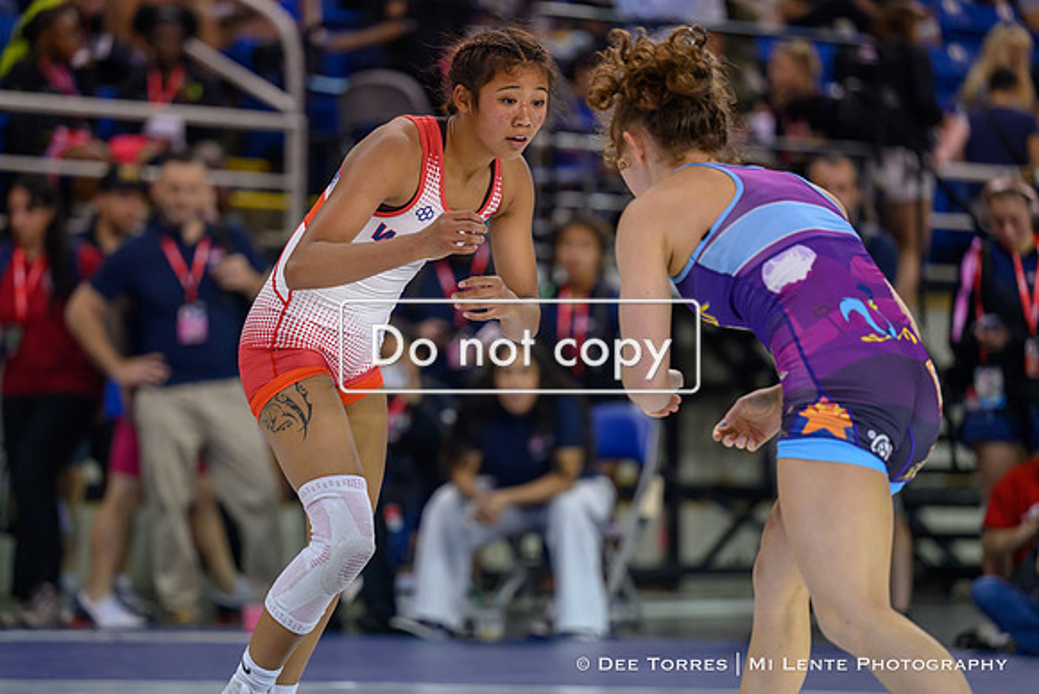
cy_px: 401
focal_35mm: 172
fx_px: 4967
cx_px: 433
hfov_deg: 11.9
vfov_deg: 8.0
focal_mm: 145
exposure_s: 1/800
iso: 1800
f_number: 2.8
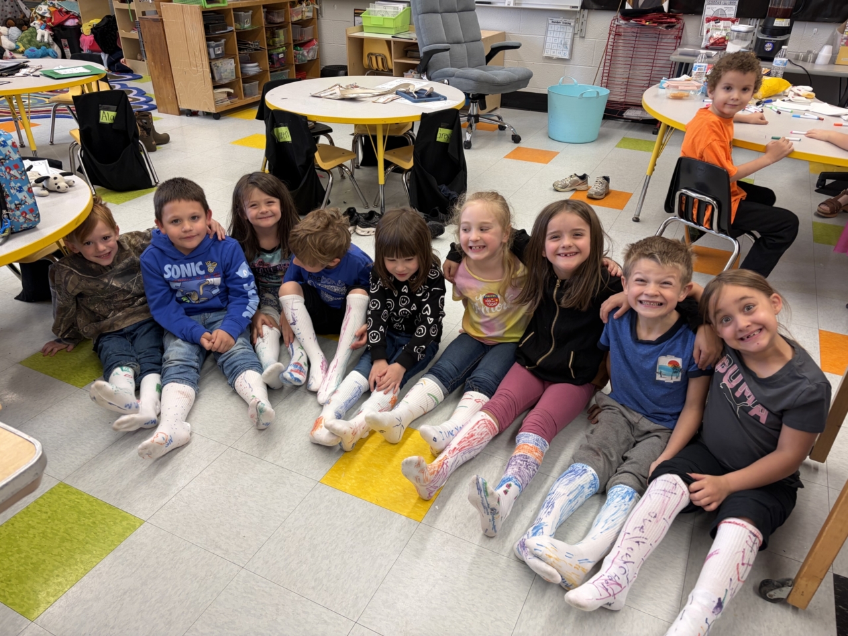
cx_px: 424
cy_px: 318
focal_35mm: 26
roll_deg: -0.7
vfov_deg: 53.1
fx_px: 637
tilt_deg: -30.0
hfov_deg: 67.3
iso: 80
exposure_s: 1/60
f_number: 1.6
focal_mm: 5.96
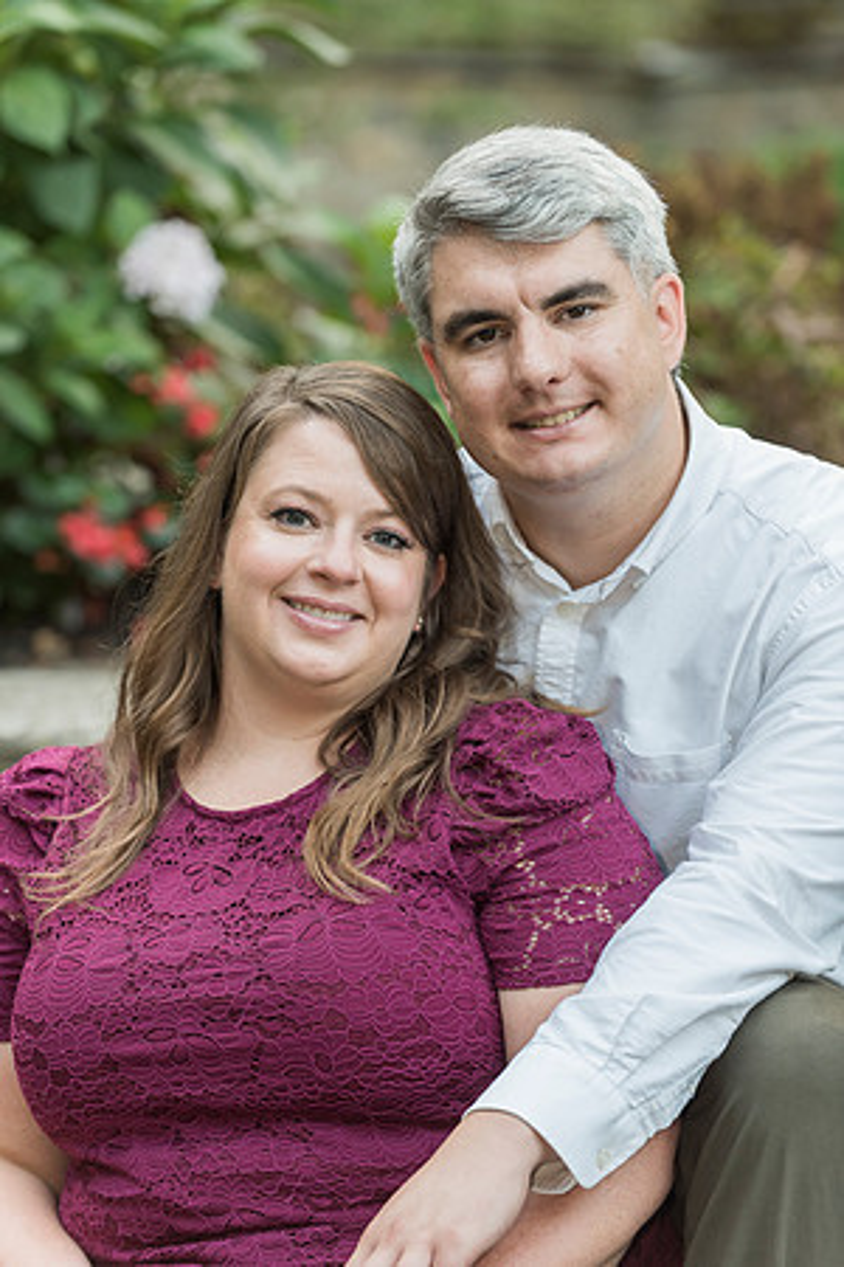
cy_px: 634
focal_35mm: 135
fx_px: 4747
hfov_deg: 10.2
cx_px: 422
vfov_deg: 15.2
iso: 640
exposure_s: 1/160
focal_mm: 135
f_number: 4
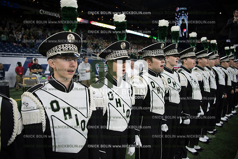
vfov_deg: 53.2
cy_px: 80
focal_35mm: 24
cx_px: 119
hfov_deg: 73.7
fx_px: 159
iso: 1250
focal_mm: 24
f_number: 2.8
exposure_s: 1/1250
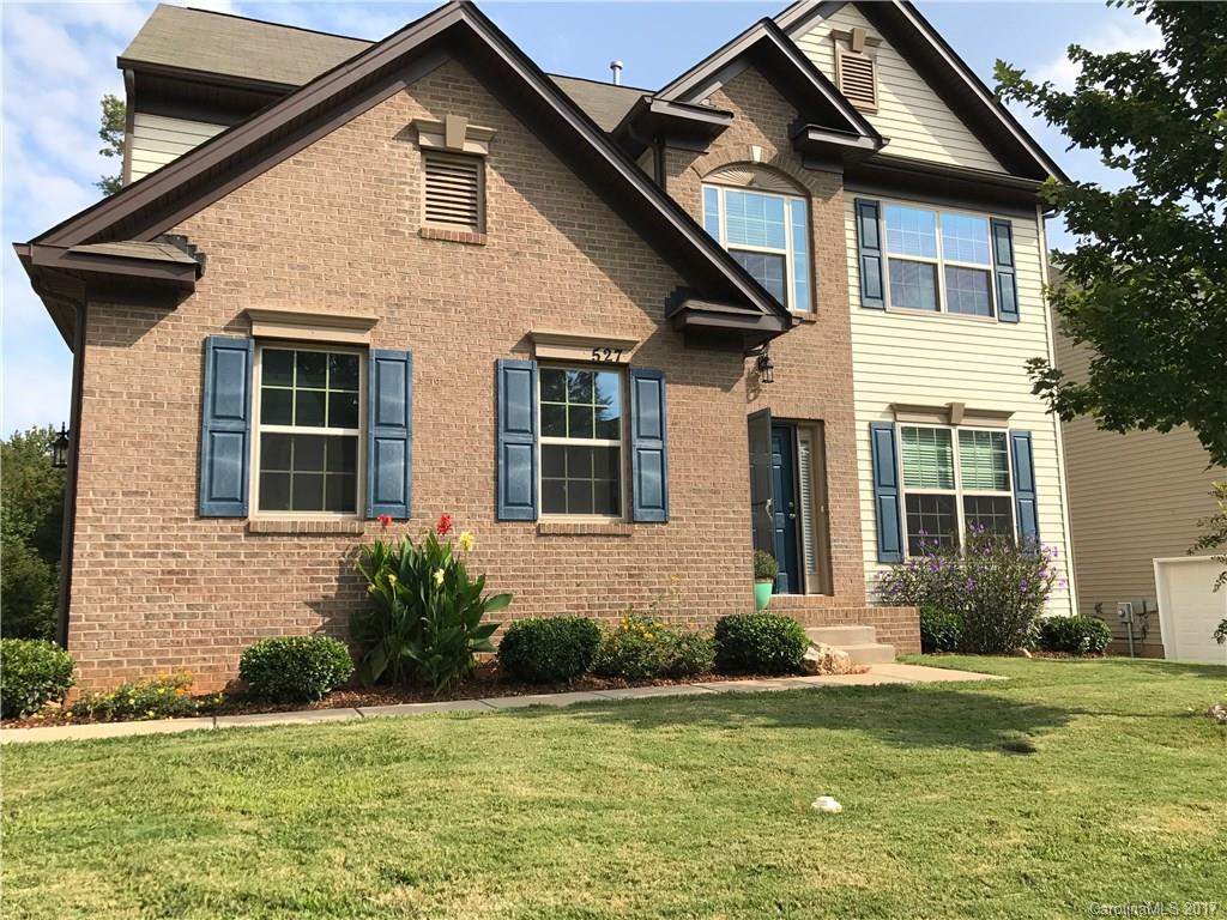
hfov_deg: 63.4
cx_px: 614
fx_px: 992
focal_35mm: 28
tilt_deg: +6.2
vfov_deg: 49.7
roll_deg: +0.7
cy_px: 460
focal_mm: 3.99
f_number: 1.8
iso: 20
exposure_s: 1/1916
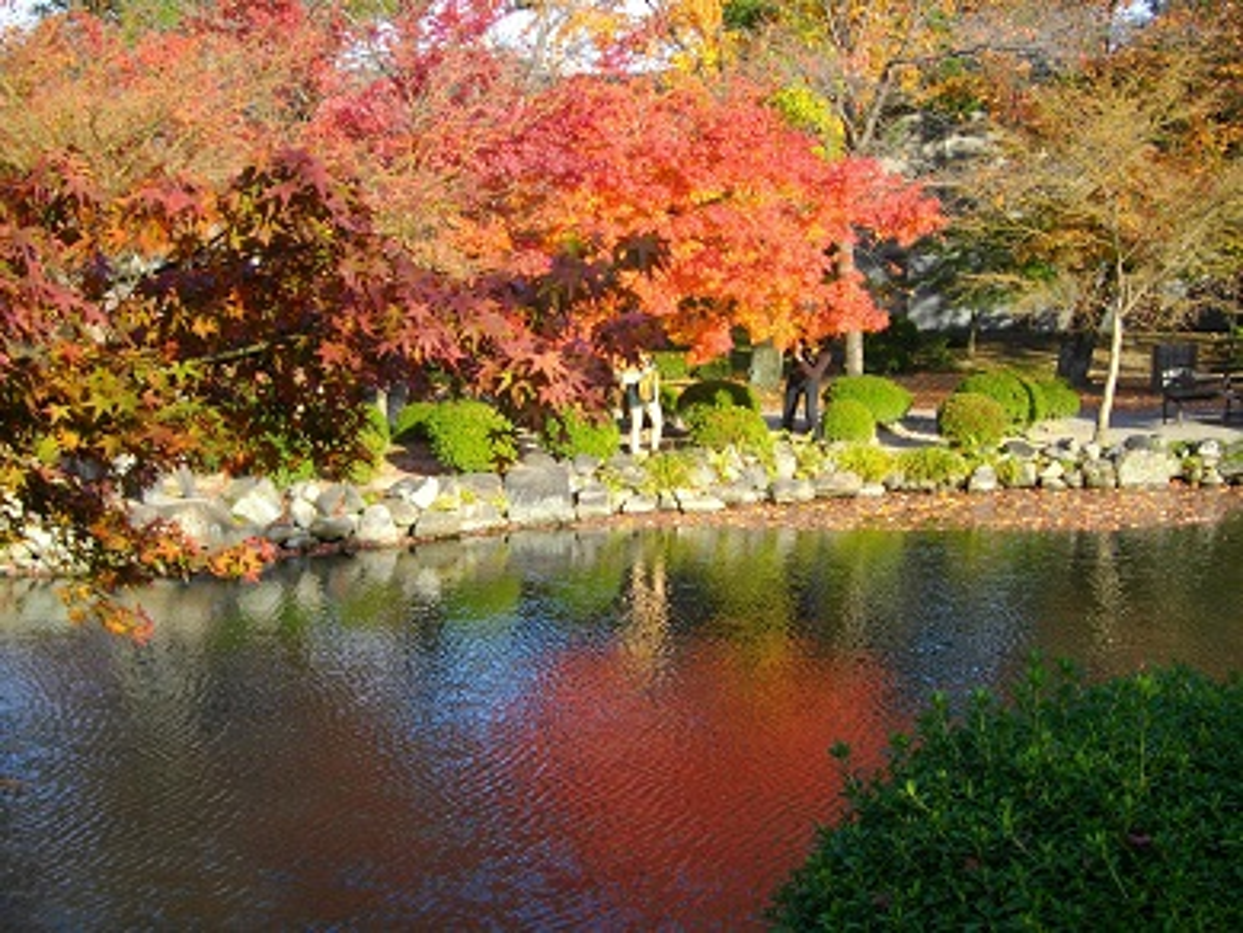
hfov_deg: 38.2
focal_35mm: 50
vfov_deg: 29.1
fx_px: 1796
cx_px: 622
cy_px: 466
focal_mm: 8.8
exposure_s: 1/200
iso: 100
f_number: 3.6
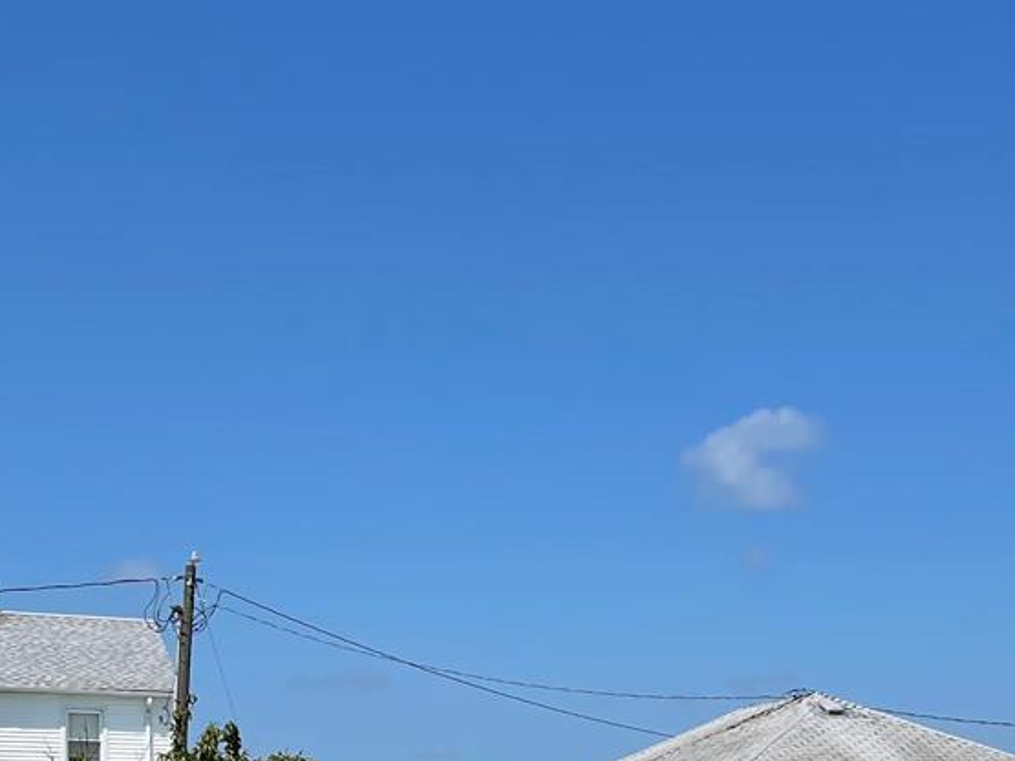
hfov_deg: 26.0
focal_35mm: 75
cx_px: 563
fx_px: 2199
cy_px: 995
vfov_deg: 18.3
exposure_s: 1/4525
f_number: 1.6
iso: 32
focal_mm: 5.1
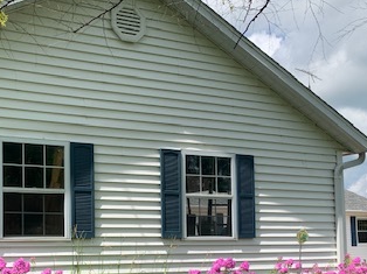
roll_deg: +1.9
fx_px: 561
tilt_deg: +2.4
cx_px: 65
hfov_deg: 34.9
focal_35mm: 53
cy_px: 219
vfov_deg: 27.0
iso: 25
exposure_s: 1/1689
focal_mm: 4.25
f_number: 1.8
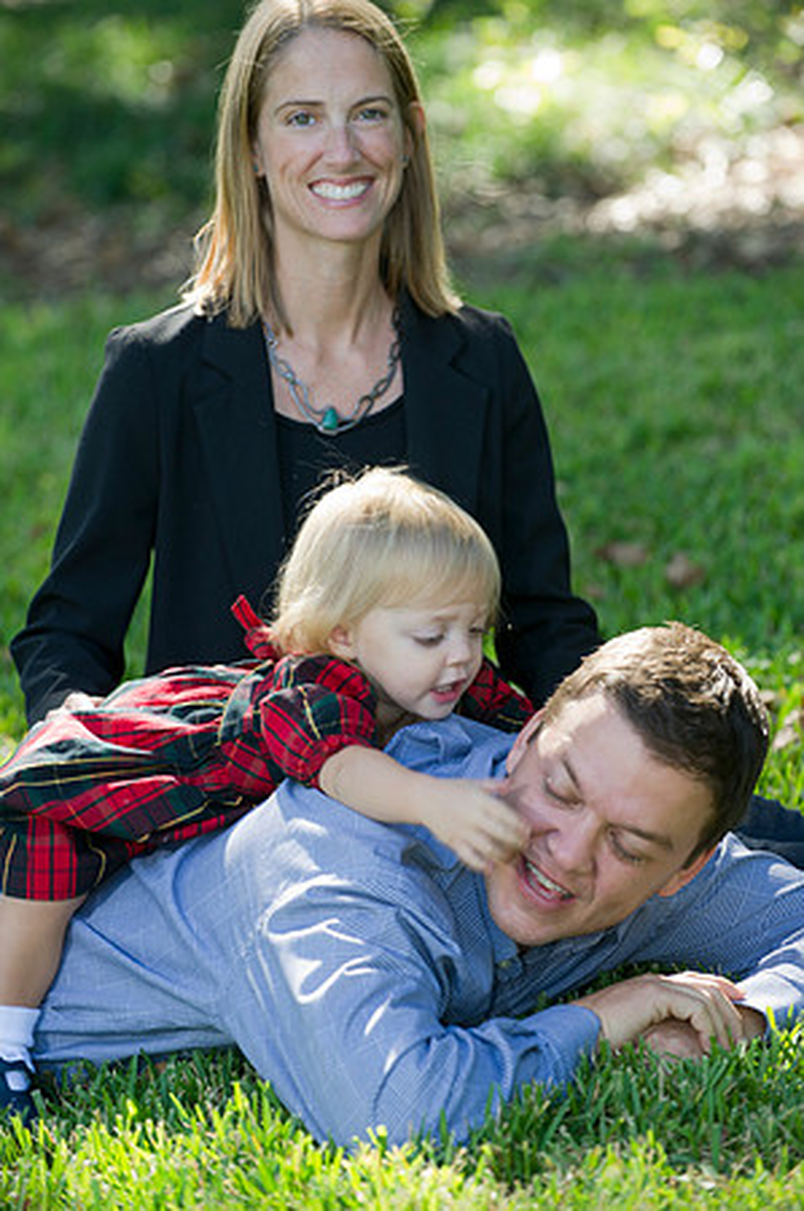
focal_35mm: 155
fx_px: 5204
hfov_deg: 8.8
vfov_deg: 13.3
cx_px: 402
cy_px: 606
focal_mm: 155
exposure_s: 1/125
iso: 250
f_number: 4
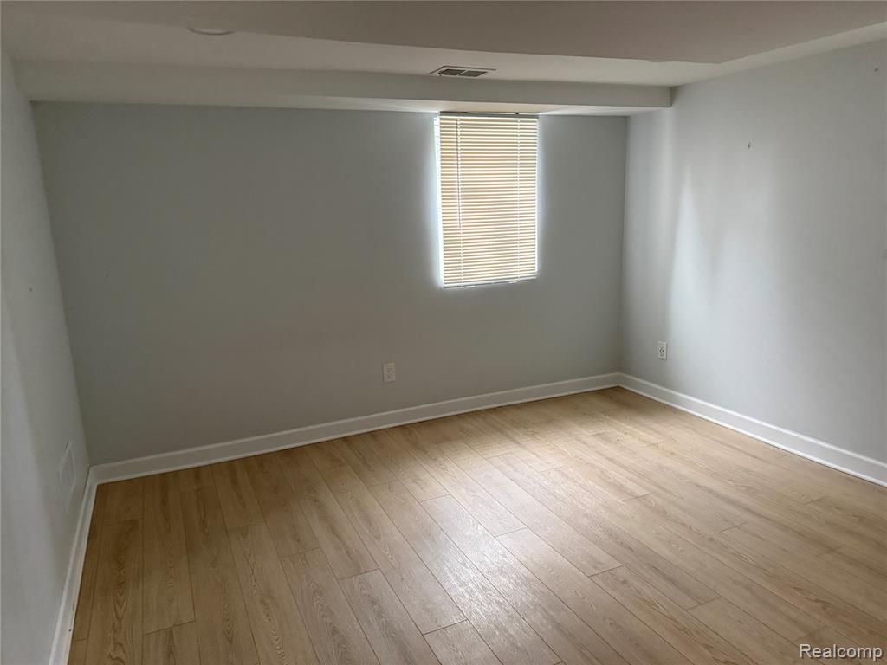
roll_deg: +0.8
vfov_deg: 56.8
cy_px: 332
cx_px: 444
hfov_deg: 71.6
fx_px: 615
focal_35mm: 24
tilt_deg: -10.5
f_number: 1.78
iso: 800
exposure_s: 1/60
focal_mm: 6.76
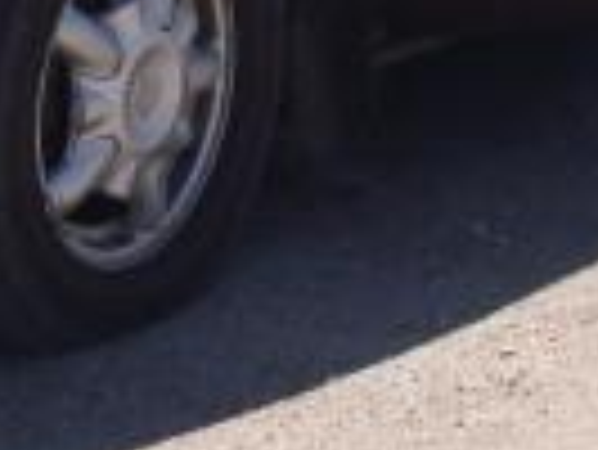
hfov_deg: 9.1
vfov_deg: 6.9
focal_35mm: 216
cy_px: -22
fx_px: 3735
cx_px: -81
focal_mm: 6.3
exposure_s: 1/160
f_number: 7.8
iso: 80
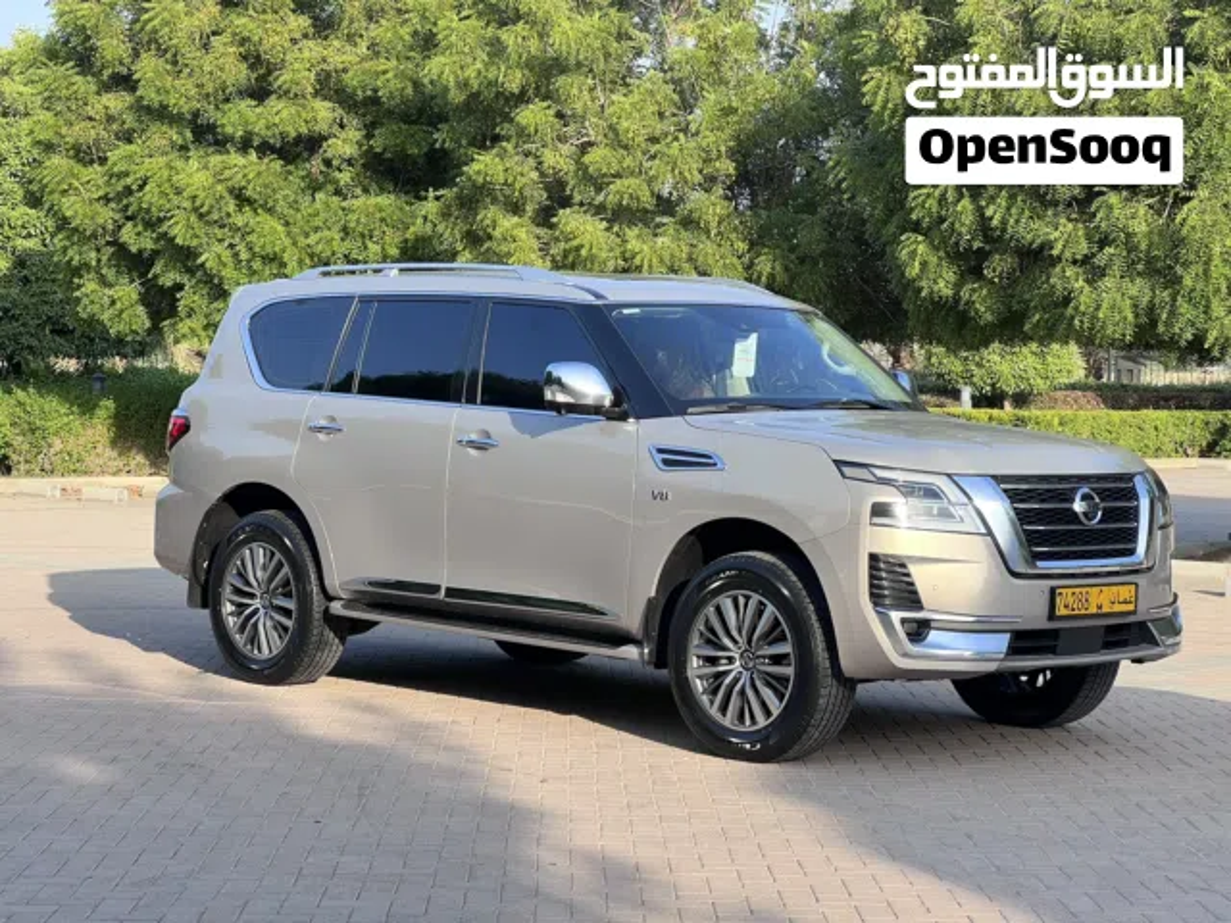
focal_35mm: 77
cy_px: 462
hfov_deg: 25.3
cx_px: 616
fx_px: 2738
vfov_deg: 19.1
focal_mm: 9
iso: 32
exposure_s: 1/130
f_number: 2.8
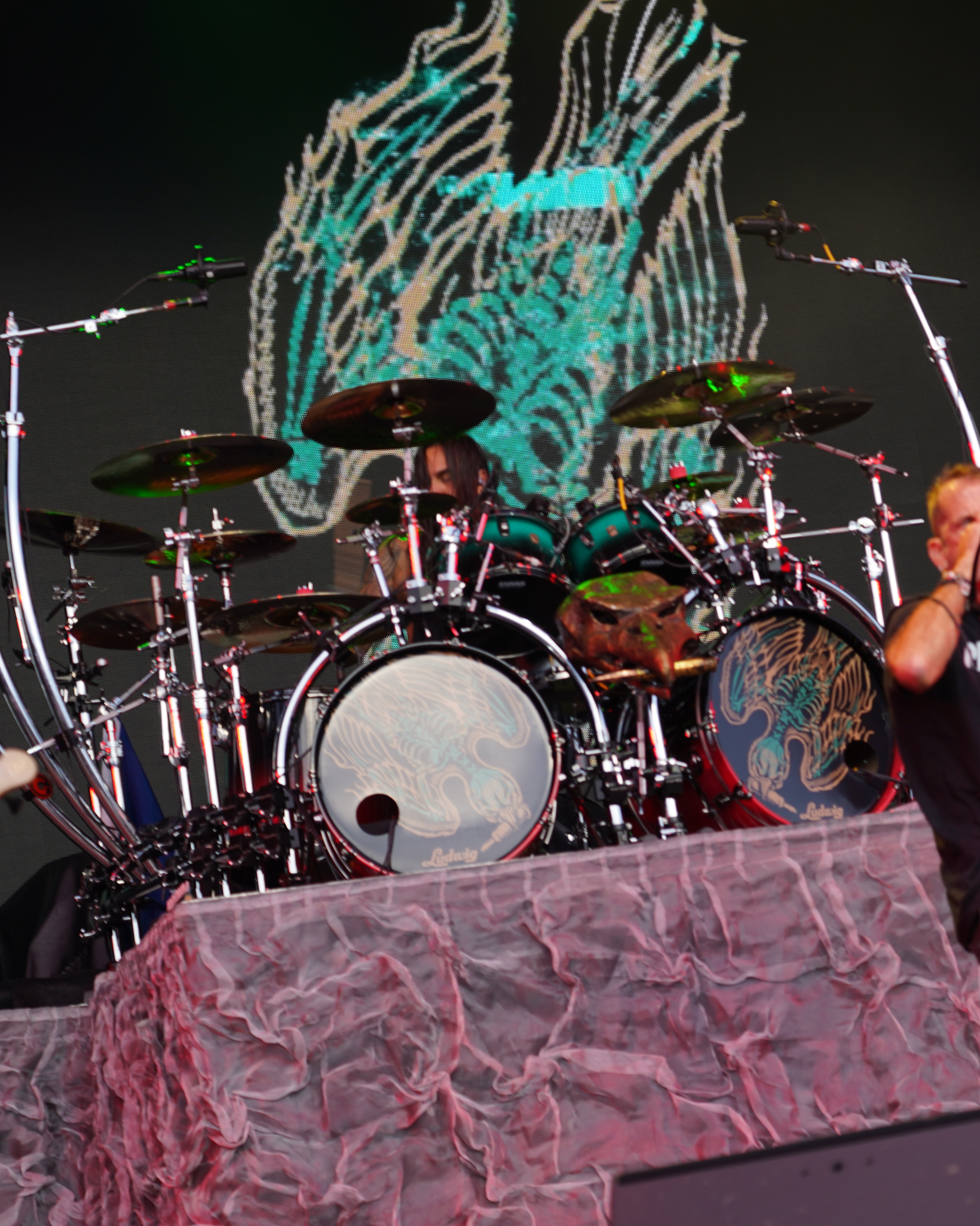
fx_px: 3444
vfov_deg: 20.2
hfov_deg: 16.1
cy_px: 610
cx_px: 742
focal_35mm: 95
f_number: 4
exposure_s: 1/80
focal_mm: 67
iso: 160
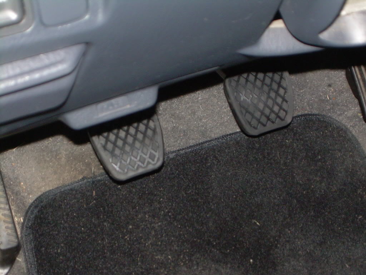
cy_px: 138
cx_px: 183
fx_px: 1163
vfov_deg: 13.5
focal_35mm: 110
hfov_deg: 17.9
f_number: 4.9
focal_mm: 18.9
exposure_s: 1/60
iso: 200
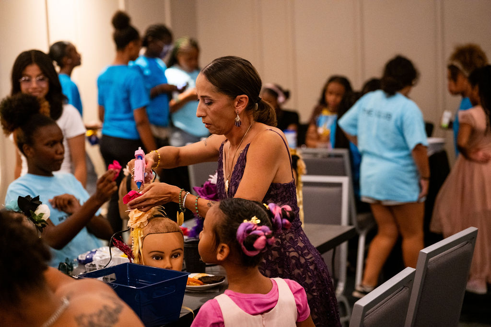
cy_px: 164
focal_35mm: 70
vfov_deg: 19.5
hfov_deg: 28.8
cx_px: 246
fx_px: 955
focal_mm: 70
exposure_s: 1/125
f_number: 2.8
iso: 2000
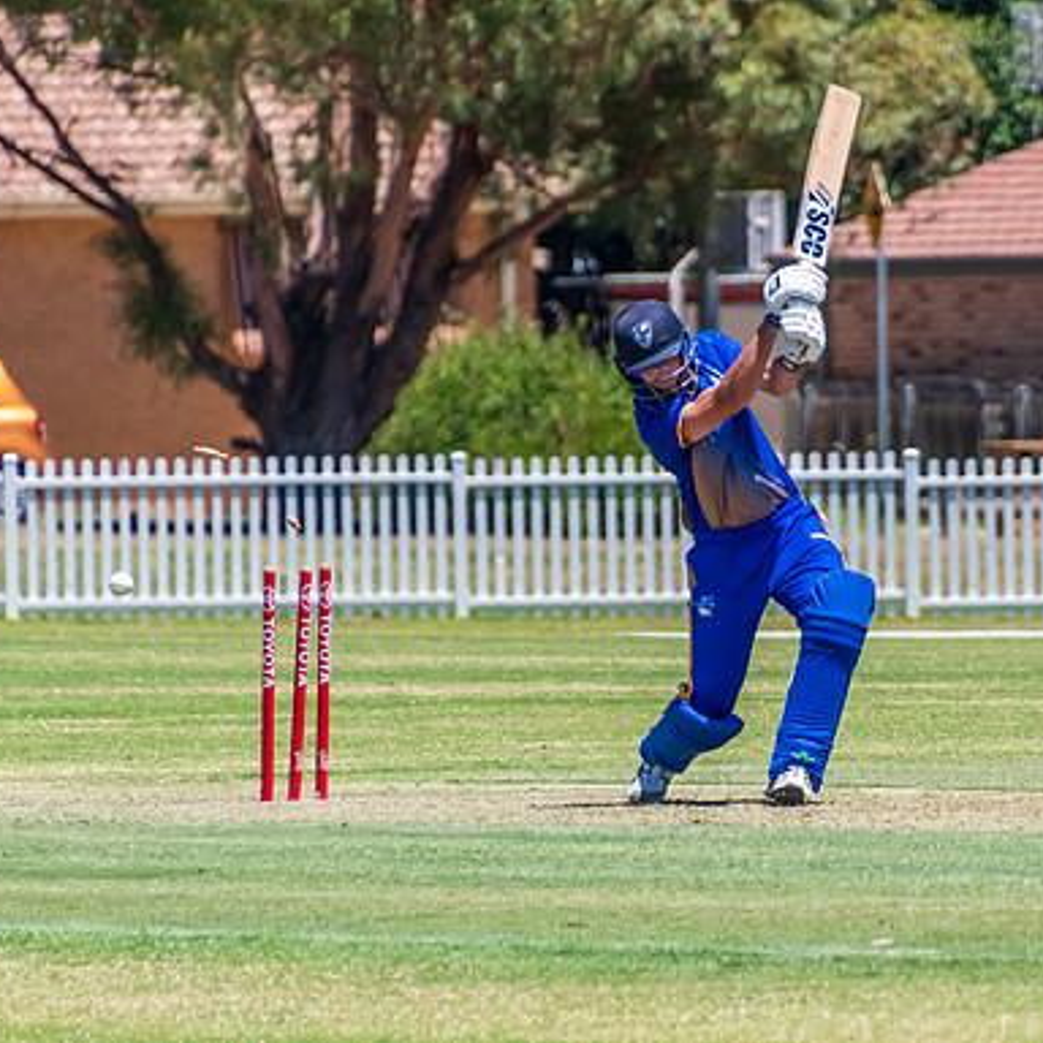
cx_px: 774
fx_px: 31839
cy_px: 540
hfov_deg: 1.9
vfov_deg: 1.9
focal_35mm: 934
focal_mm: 400
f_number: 6.3
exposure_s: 1/2000
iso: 400
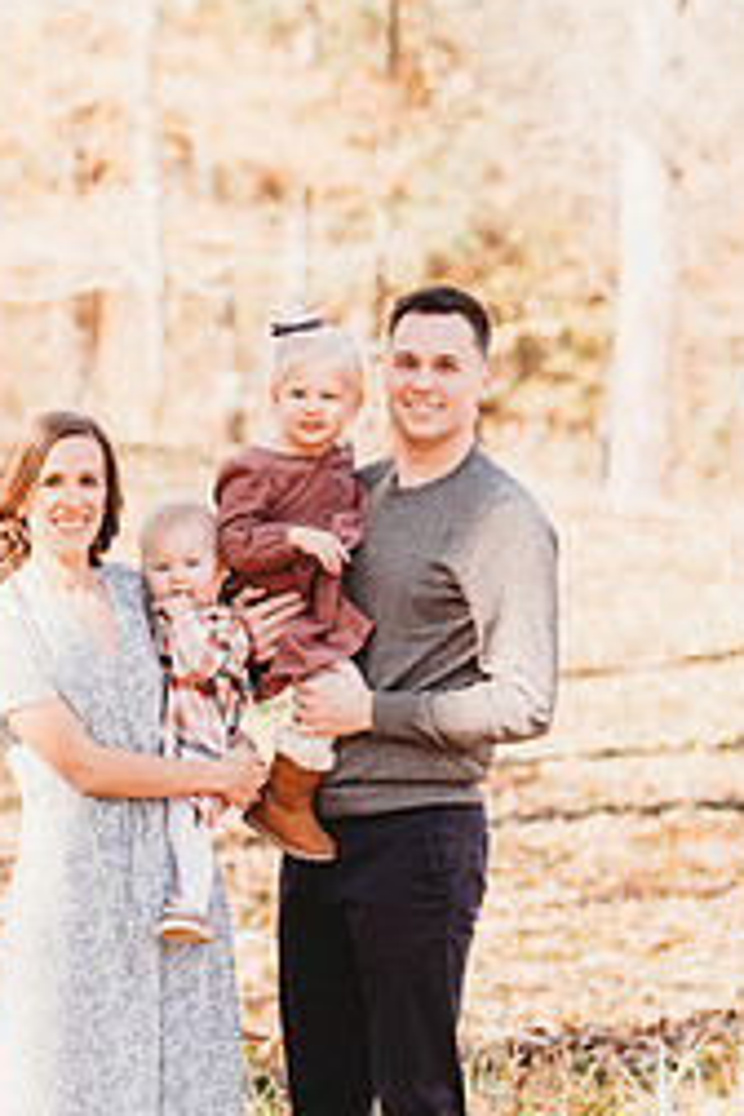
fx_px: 4712
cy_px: 731
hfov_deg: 9.0
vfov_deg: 13.5
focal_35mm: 152
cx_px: 261
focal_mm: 85
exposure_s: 1/200
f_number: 2.8
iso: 80
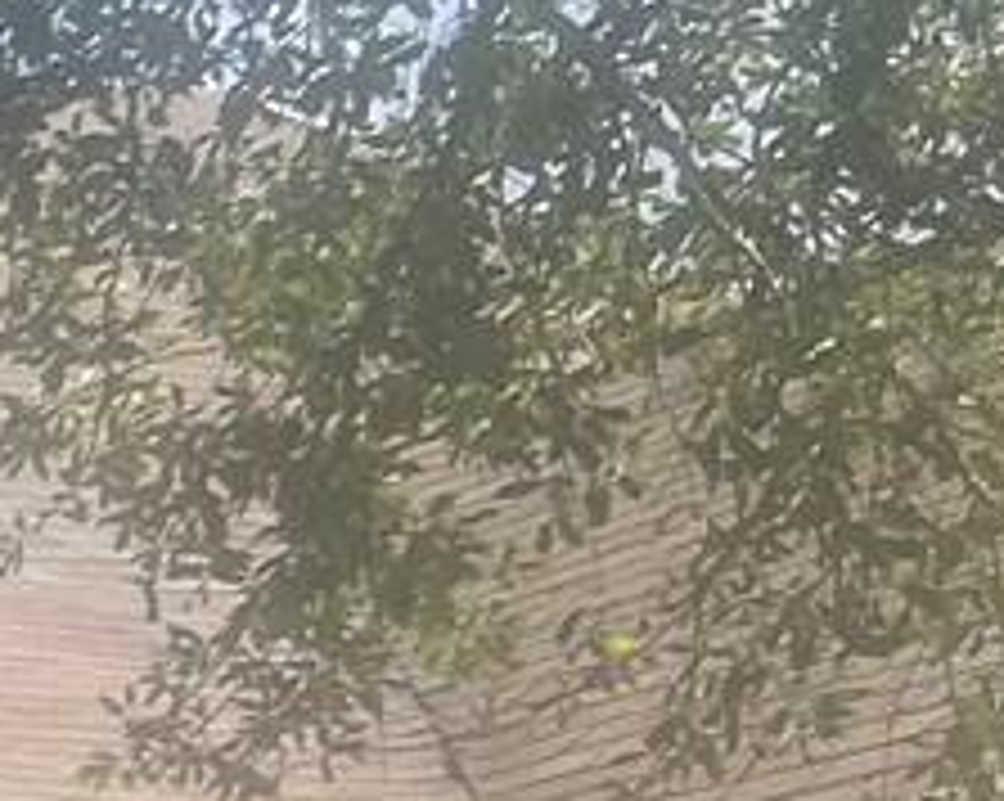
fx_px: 5403
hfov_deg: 8.3
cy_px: 1670
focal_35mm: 182
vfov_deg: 8.0
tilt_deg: +3.2
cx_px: -2391
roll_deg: +0.5
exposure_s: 1/1645
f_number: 1.5
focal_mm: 5.7
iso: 50
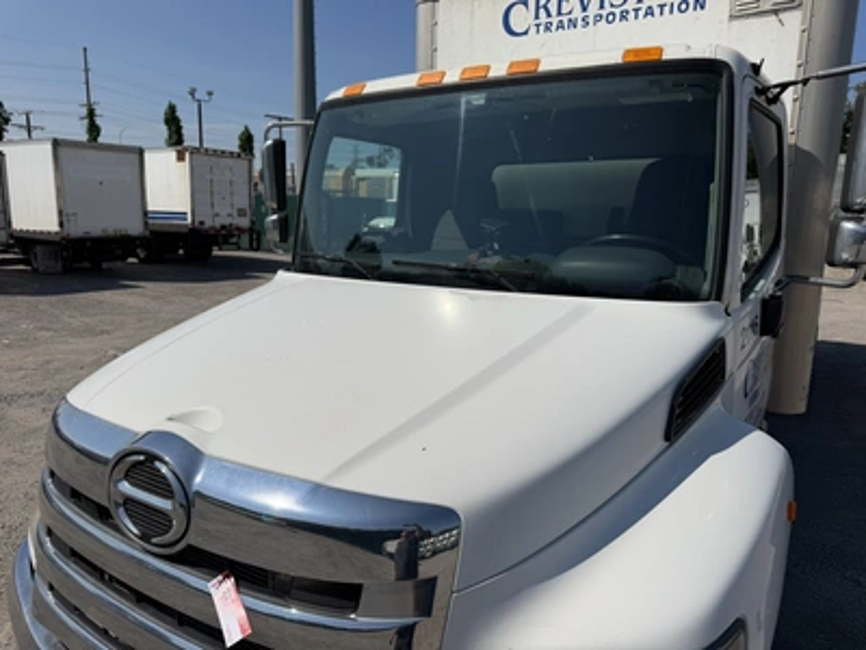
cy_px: 325
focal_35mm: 24
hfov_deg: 71.6
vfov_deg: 56.8
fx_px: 600
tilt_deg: -10.9
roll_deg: -0.2
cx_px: 433
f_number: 1.78
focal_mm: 6.76
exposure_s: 1/14286
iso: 80
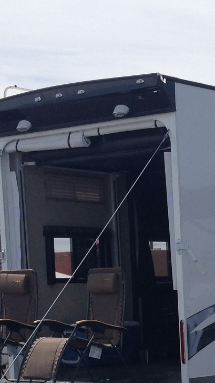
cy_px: 356
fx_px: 1064
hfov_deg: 10.9
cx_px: 357
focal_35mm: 105
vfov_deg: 19.9
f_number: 2.4
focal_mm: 4.12
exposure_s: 1/2584
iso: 50
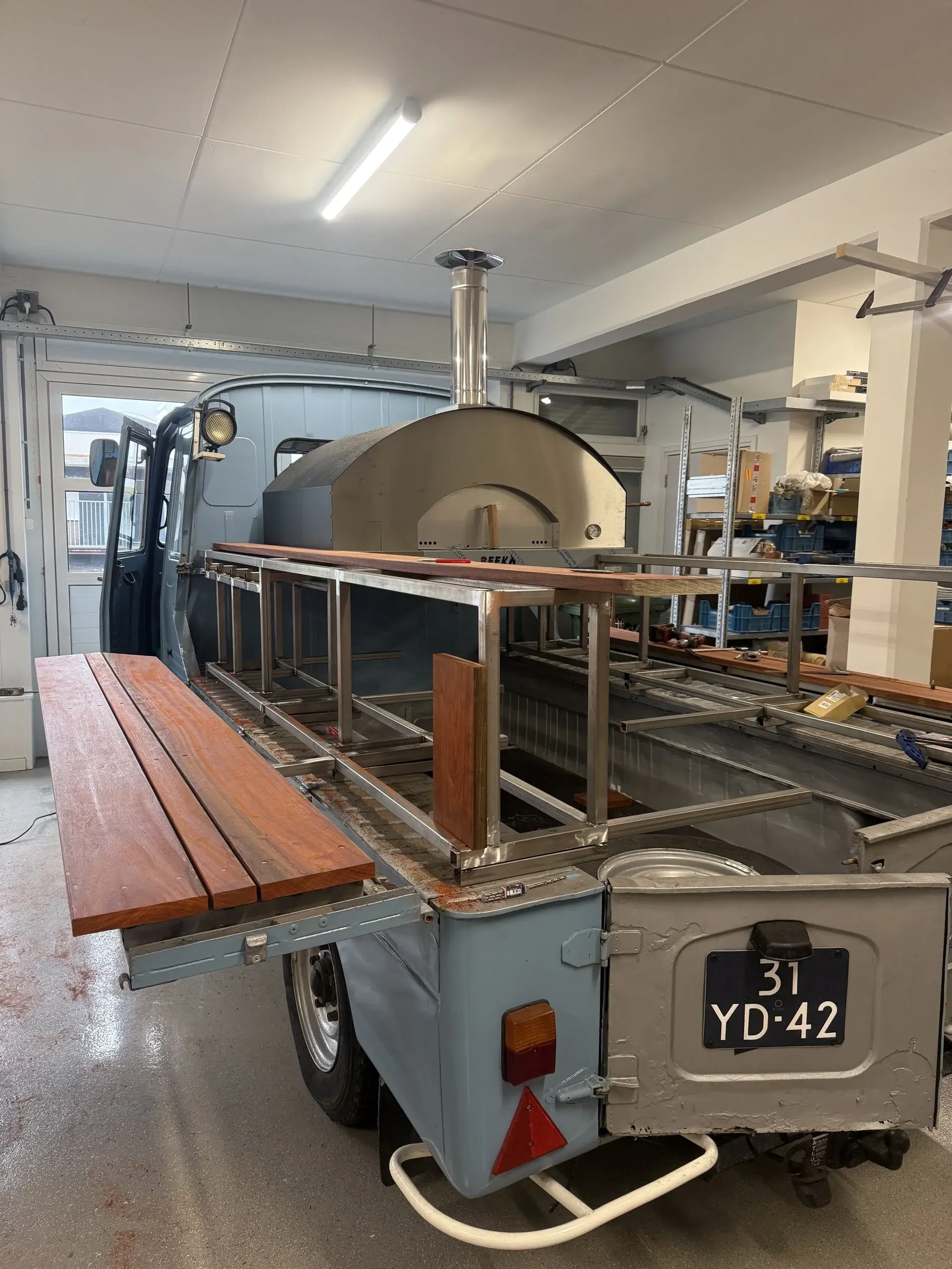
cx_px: 476
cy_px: 634
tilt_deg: -7.5
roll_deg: -0.9
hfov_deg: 56.8
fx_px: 880
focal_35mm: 24
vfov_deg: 71.6
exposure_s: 1/100
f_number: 1.78
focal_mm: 6.76
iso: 250
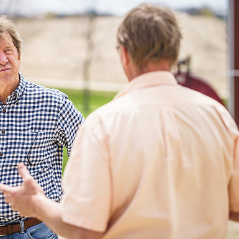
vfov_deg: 8.1
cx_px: 92
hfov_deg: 8.1
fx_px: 1687
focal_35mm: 216
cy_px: 120
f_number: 4
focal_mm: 165
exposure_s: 1/2000
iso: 400
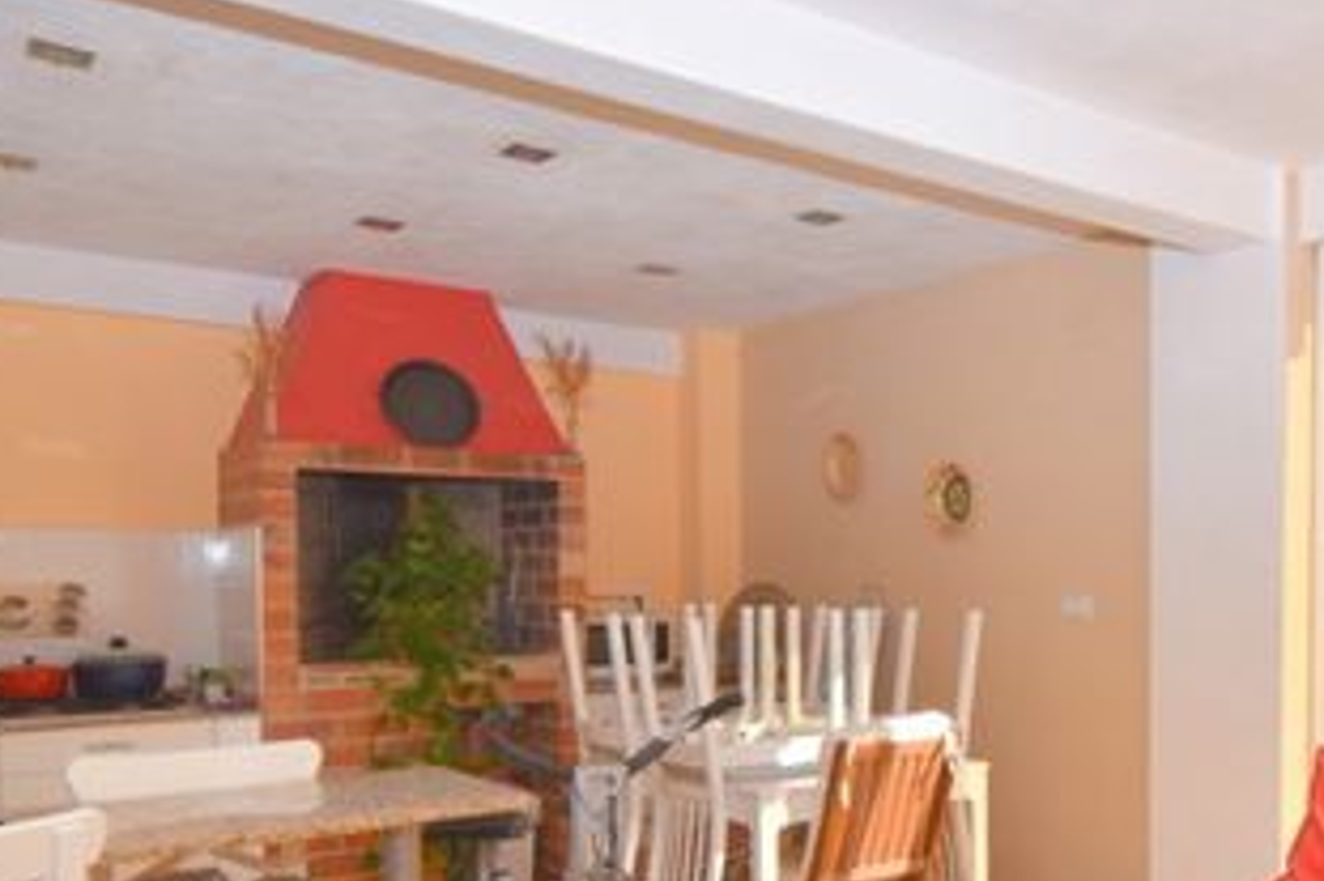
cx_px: 994
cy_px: 609
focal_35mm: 34
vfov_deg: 38.3
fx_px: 1250
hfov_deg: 53.3
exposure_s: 1/160
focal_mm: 10
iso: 100
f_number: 8
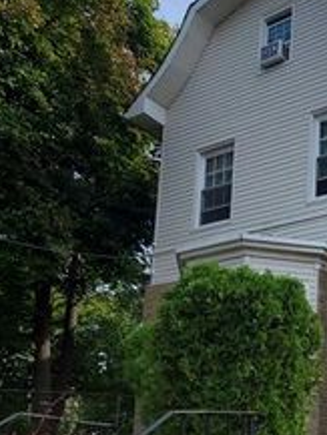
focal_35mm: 40
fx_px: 503
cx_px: 431
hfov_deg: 28.9
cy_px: 342
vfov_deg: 44.7
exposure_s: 1/1102
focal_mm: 1.8
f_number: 2.2
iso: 50
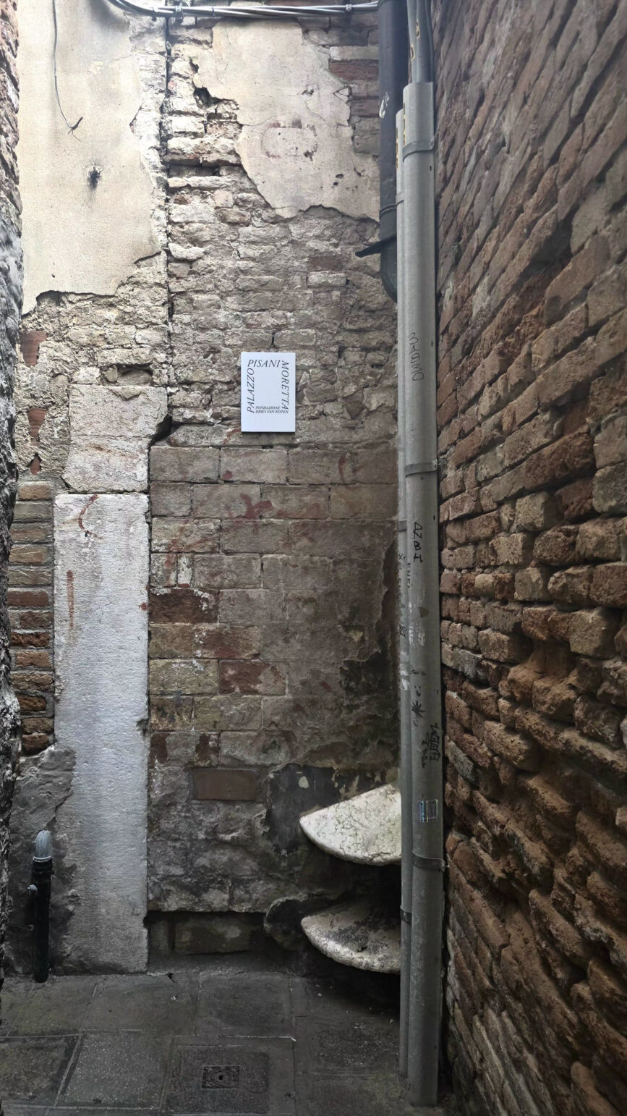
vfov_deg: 71.9
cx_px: 260
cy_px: 567
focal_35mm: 26
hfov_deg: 44.2
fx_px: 769
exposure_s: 1/182
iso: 160
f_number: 1.7
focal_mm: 6.3
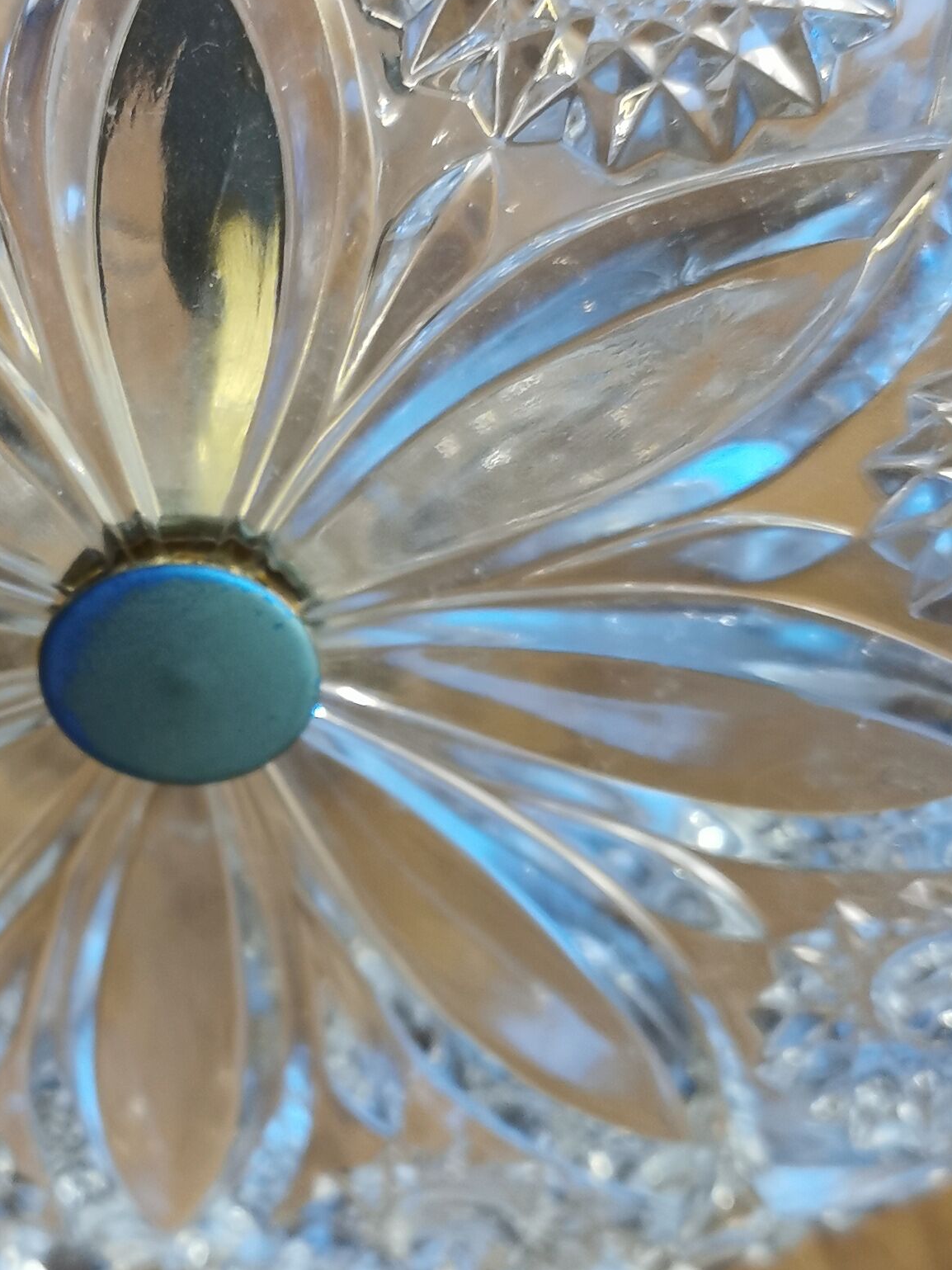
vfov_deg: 30.3
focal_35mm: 64
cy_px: 600
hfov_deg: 22.6
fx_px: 2347
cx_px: 163
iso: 250
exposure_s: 1/40
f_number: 1.6
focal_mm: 5.56
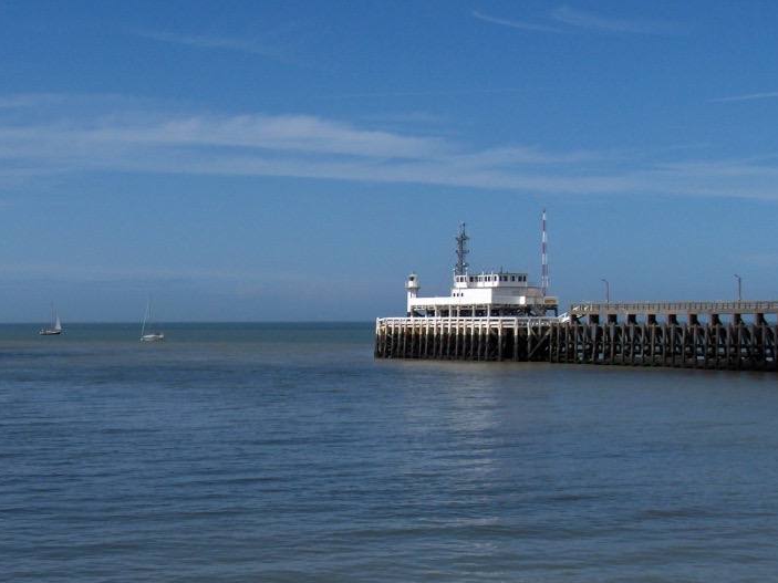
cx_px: 245
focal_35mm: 71
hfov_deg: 27.2
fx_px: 1595
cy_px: 441
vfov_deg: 20.5
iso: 100
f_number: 4.8
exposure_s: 1/1250
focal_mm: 8
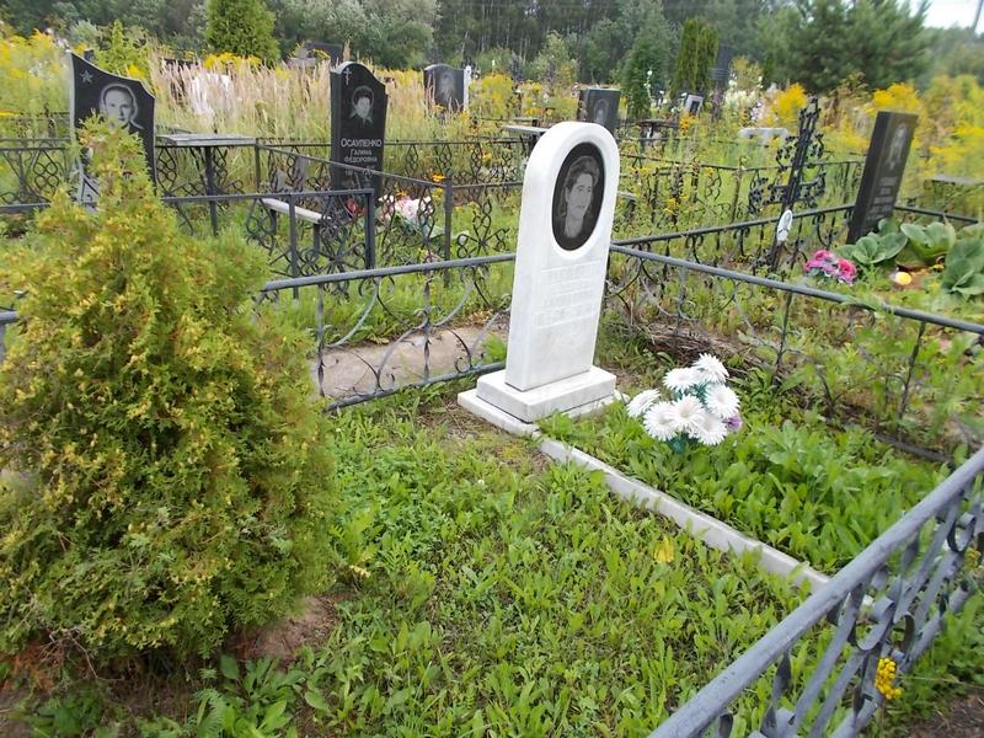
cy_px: 369
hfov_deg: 67.3
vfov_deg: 53.1
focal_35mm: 26
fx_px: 739
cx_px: 492
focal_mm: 4.6
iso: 80
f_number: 3.2
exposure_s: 1/100
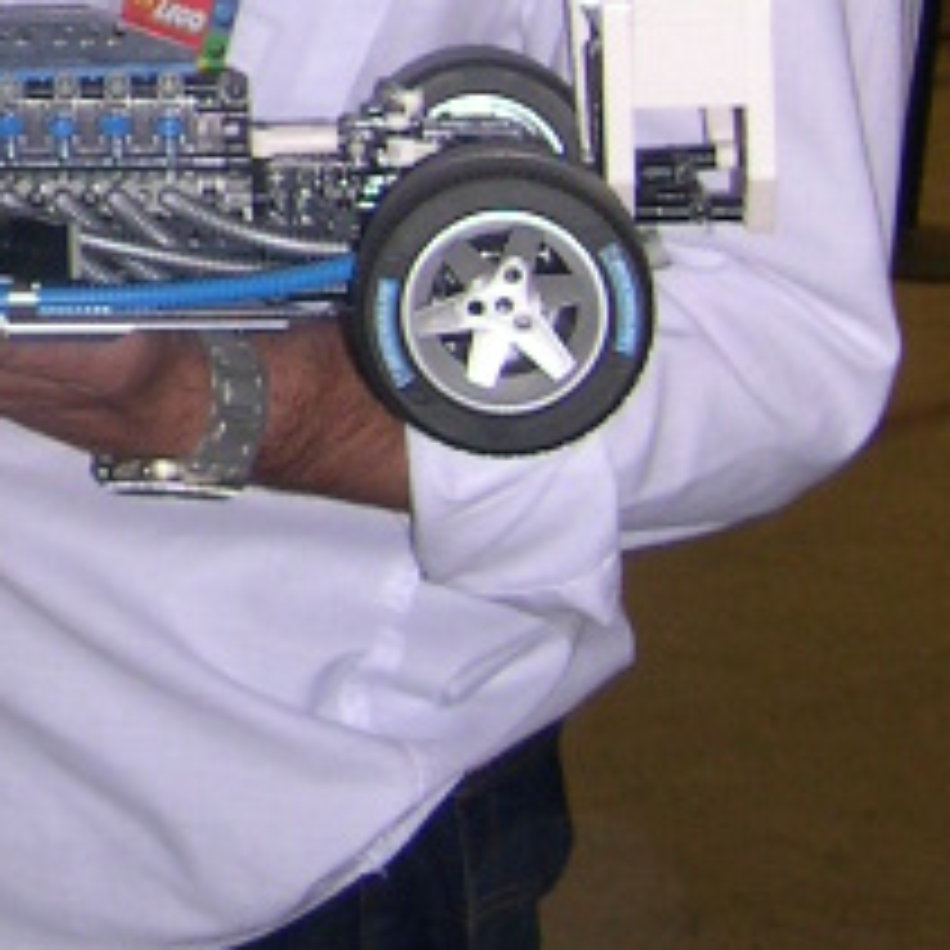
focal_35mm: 163
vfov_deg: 10.3
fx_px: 5061
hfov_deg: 10.2
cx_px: -707
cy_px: -504
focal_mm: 8
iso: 100
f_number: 2.8
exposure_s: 1/60
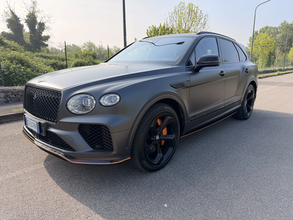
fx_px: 203
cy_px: 110
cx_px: 146
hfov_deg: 71.6
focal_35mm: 24
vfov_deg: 56.8
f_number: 1.78
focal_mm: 6.76
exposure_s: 1/3021
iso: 100
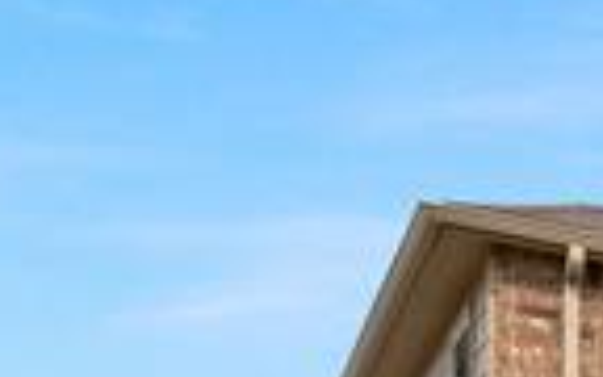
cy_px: 974
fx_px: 1906
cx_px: 1964
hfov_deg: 10.3
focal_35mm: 116
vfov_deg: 9.7
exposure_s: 1/800
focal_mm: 16
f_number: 9
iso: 640
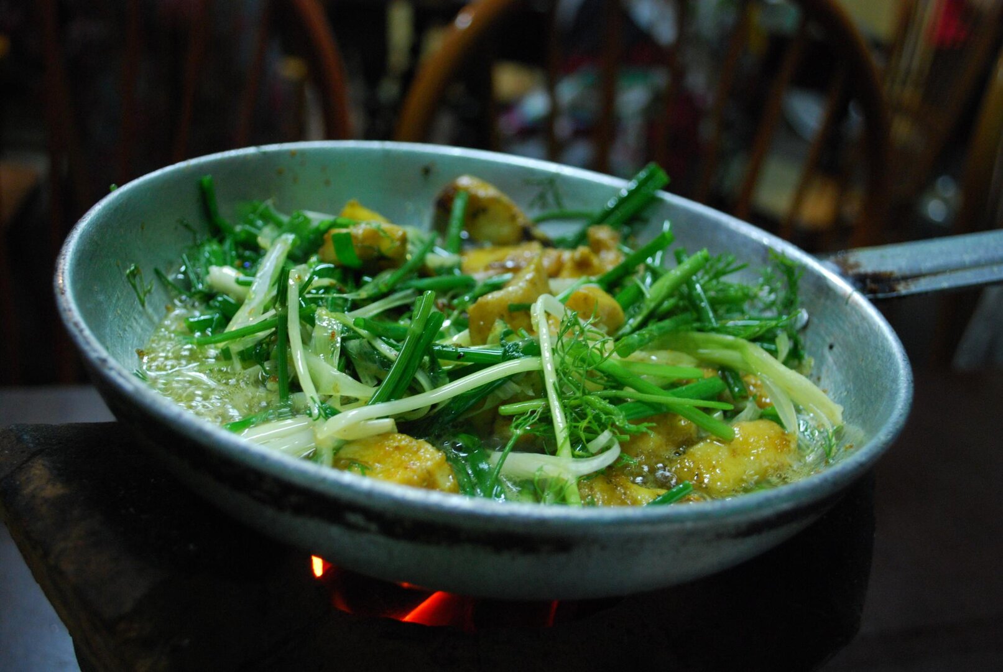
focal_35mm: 39
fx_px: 1088
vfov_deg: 34.3
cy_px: 336
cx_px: 502
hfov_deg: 49.5
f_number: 4.2
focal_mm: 26
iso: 800
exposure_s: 1/13
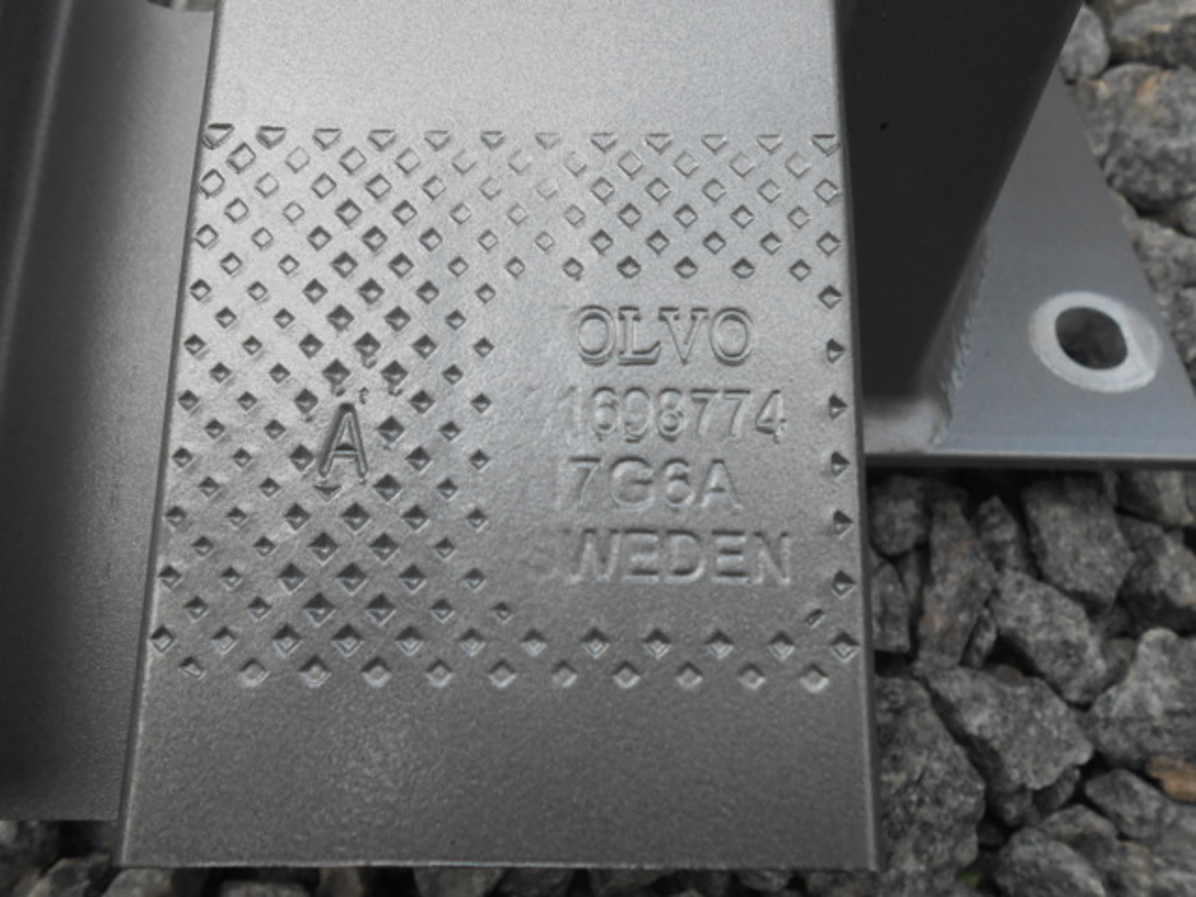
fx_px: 1037
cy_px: 448
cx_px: 598
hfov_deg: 60.0
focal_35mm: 30
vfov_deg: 46.8
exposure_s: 1/320
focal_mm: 5.3
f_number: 3.8
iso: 80
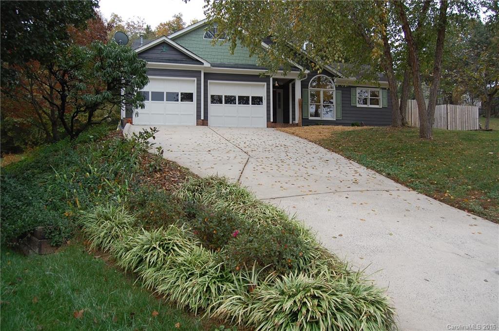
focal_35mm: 27
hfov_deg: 67.5
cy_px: 166
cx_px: 250
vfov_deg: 47.7
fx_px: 373
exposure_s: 1/125
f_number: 5.6
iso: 200
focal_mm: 18
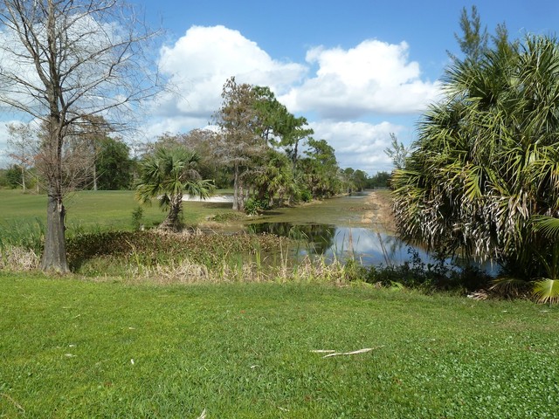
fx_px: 404
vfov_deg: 54.9
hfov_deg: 69.4
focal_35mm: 25
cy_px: 210
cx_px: 280
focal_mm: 4.1
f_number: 5
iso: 80
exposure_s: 1/400
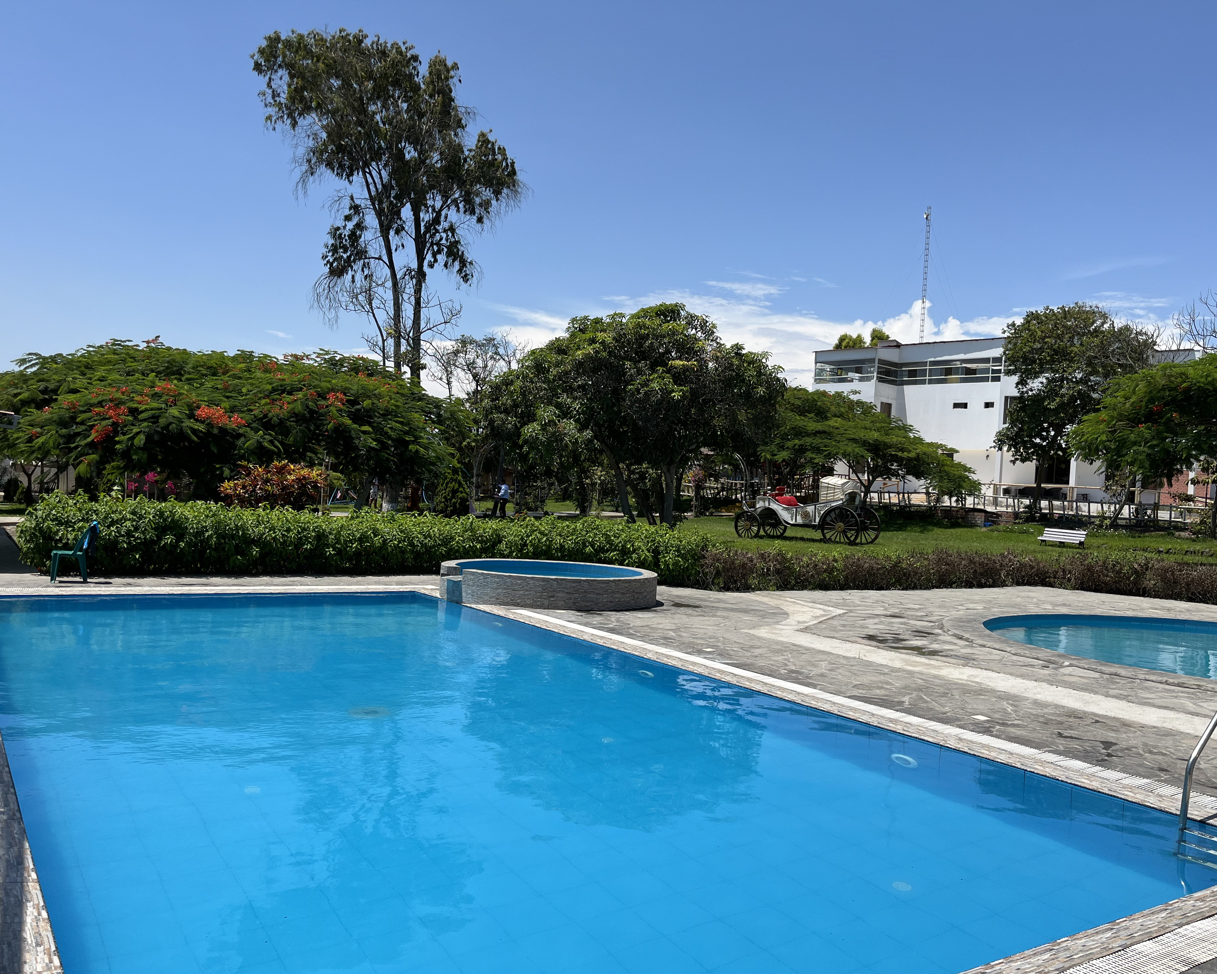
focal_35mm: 28
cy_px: 499
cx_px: 638
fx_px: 1009
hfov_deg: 62.2
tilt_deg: -1.2
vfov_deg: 51.5
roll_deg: -3.2
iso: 50
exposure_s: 1/5076
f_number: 1.6
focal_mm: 5.1
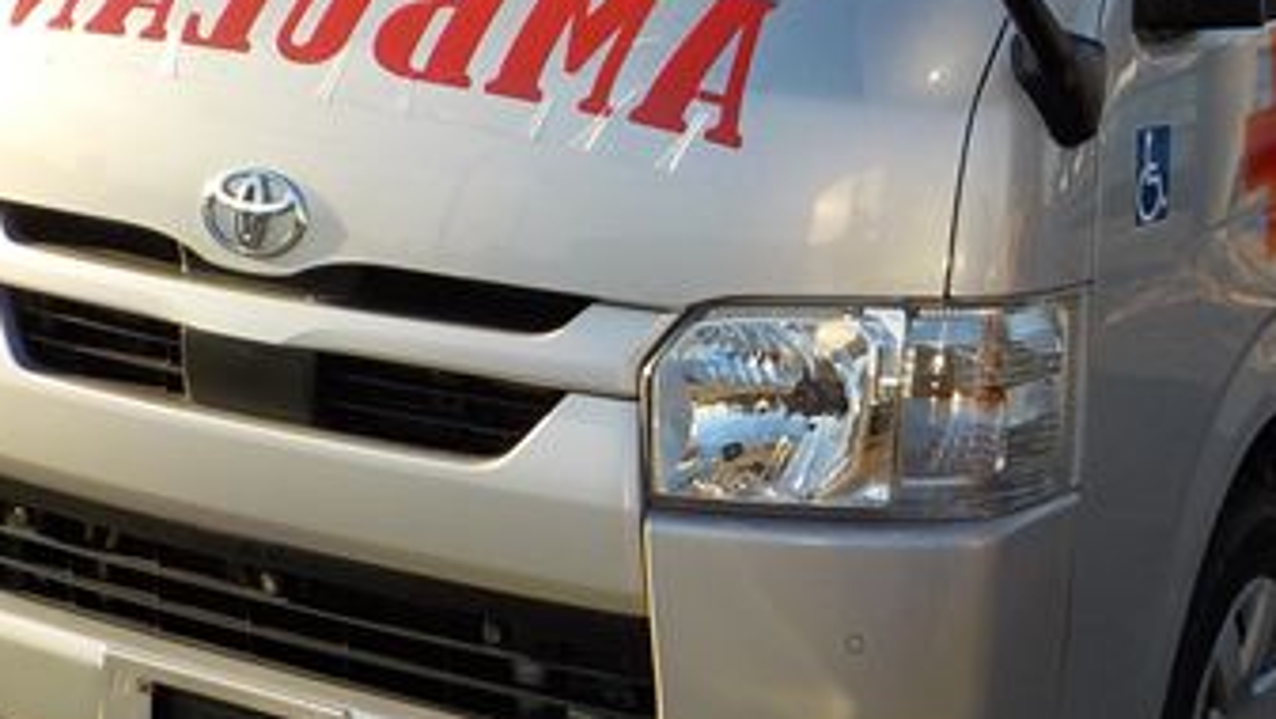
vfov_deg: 19.3
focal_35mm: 62
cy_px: 155
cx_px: 954
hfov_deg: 33.2
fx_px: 2099
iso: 125
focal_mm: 4.1
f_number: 3.3
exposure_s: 1/500
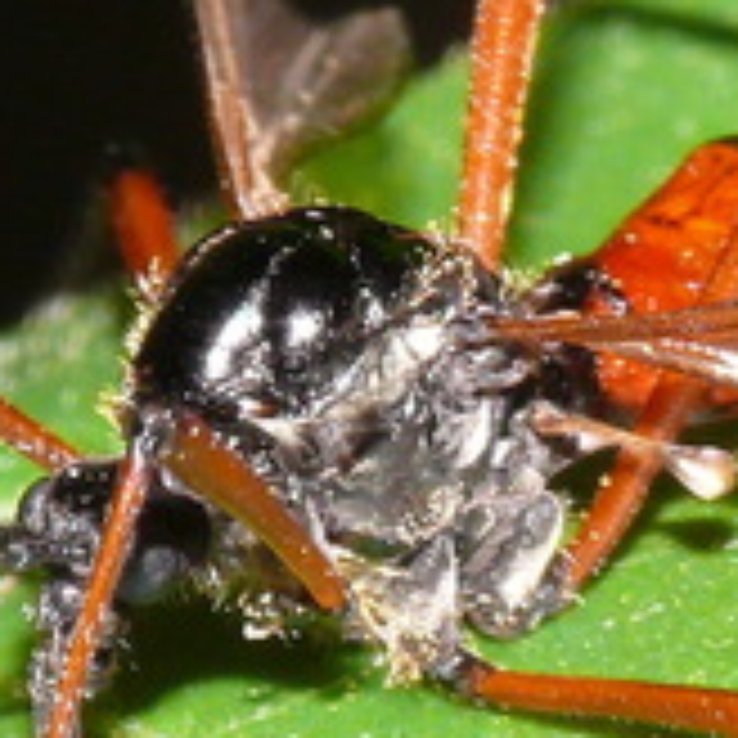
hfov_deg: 1.8
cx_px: 529
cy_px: 450
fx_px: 23855
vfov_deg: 1.8
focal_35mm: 989
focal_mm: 45.5
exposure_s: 1/640
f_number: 11
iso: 200
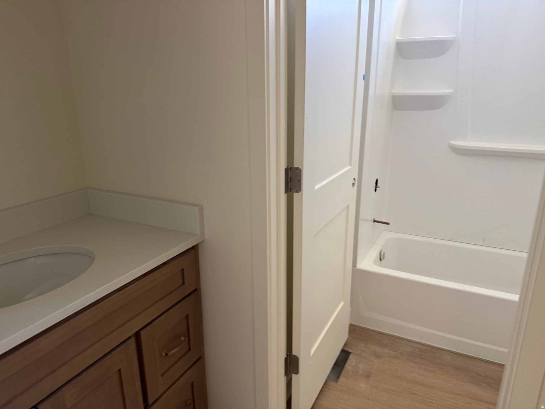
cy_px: 204
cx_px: 272
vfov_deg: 56.8
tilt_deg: -17.4
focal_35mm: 24
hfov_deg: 71.6
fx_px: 378
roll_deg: -1.6
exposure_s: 1/95
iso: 200
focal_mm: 6.76
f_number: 1.78
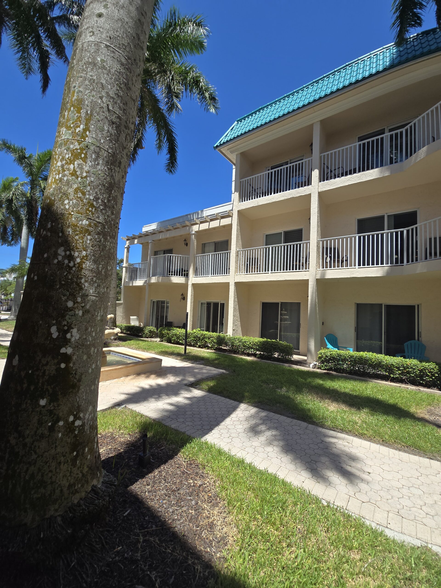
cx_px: 220
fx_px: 221
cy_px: 294
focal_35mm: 13
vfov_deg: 106.2
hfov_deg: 89.9
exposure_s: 1/1824
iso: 50
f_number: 2.2
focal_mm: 2.2
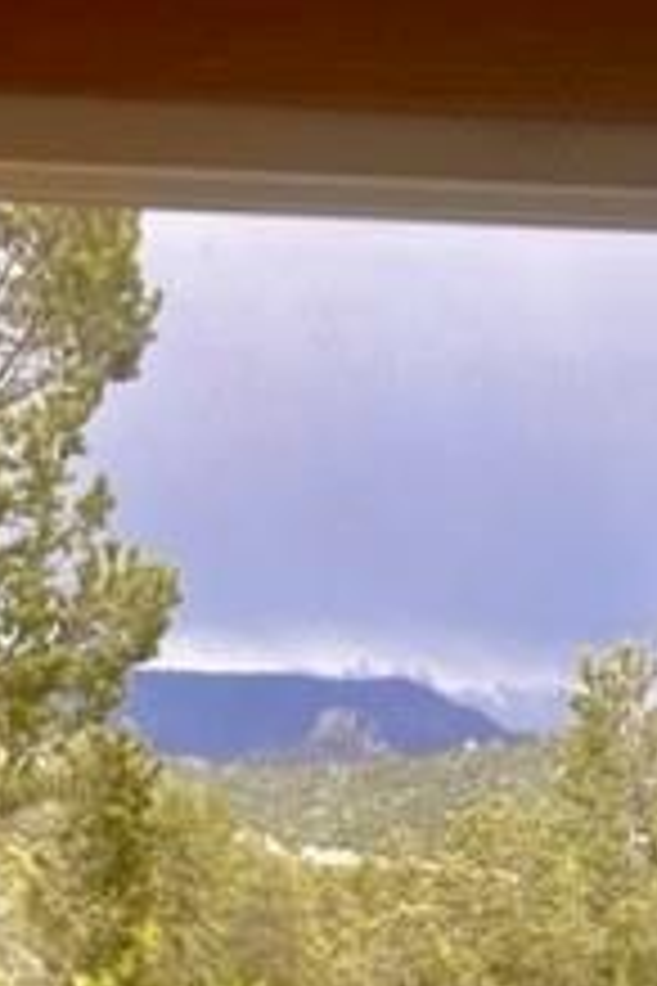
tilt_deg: -12.1
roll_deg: -4.3
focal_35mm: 79
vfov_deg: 22.3
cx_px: 230
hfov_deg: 17.2
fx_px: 2162
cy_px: 1360
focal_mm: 5.7
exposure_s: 1/308
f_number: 1.5
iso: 50
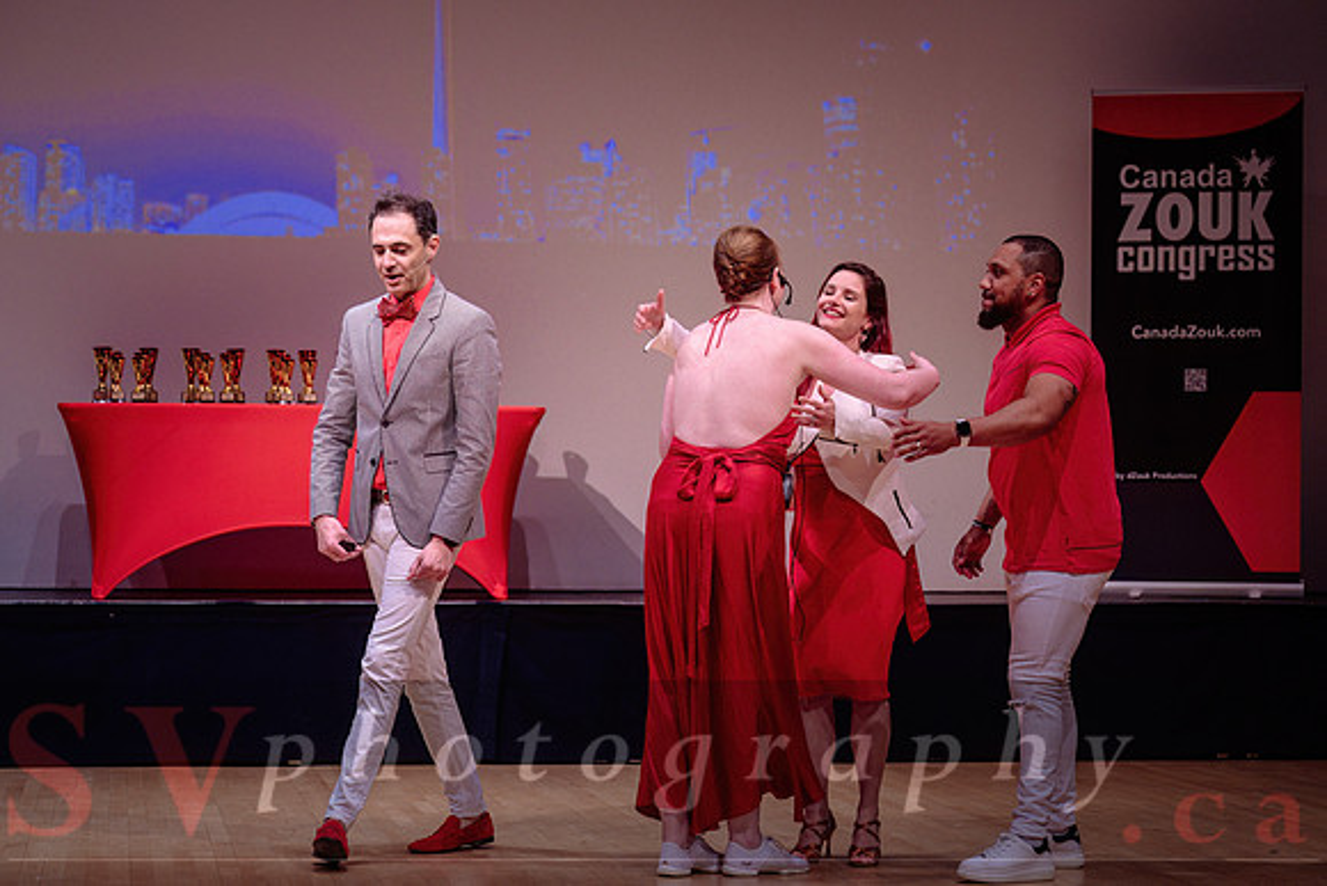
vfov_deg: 15.7
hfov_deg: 23.4
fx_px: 3209
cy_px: 533
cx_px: 661
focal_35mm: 87
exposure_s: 1/250
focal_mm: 70
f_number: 3.2
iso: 1600
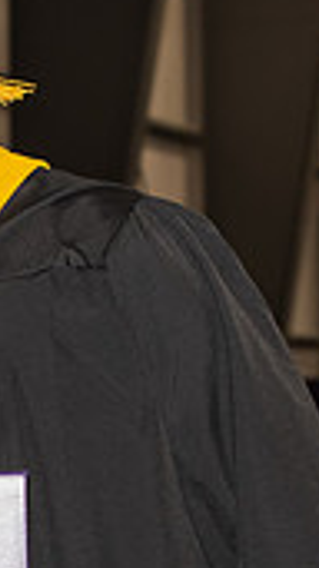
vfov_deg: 8.7
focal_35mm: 249
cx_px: -342
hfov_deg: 4.8
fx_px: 3750
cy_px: 433
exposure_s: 1/200
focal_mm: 70
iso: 1000
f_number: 5.6
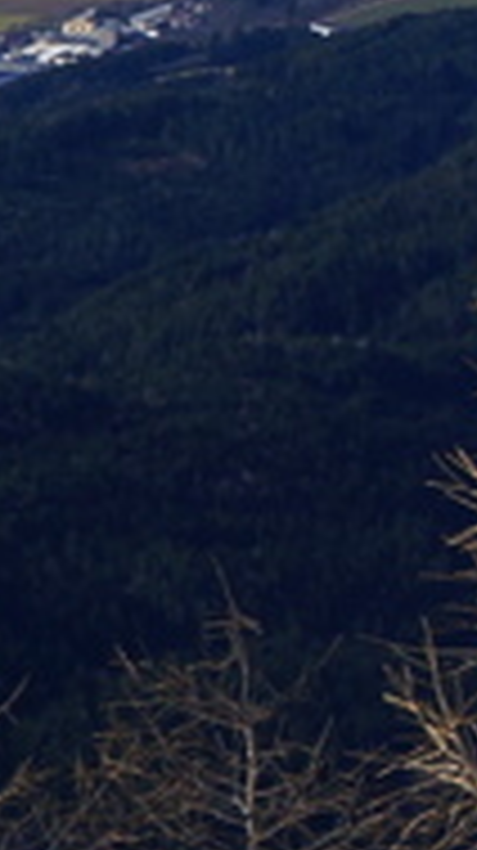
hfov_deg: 2.8
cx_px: 2822
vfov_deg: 5.4
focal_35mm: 399
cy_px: -367
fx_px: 8992
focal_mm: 32
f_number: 13
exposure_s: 1/200
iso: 100
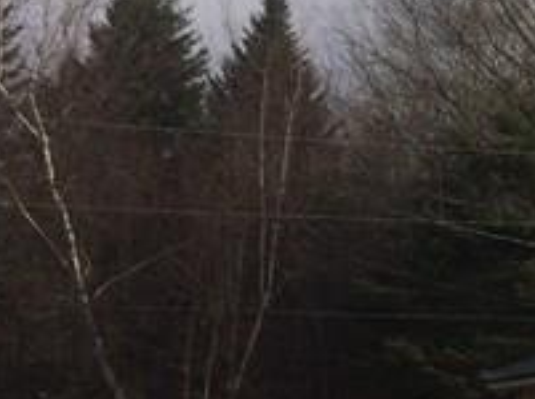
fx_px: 2283
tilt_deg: +8.4
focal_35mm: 148
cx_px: 1286
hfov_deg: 11.2
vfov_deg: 10.0
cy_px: 239
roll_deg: -0.7
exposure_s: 1/3165
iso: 32
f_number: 2.2
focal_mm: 4.15
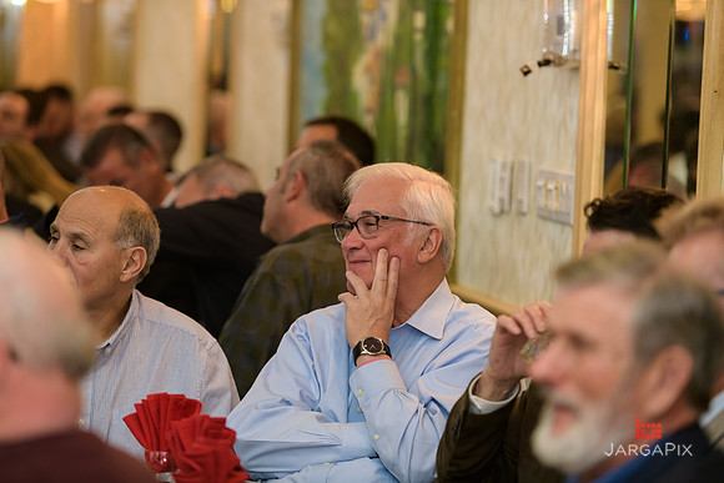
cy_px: 242
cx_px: 362
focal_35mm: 145
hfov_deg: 14.2
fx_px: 2917
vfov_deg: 9.5
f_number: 3.2
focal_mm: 145
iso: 1000
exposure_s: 1/125
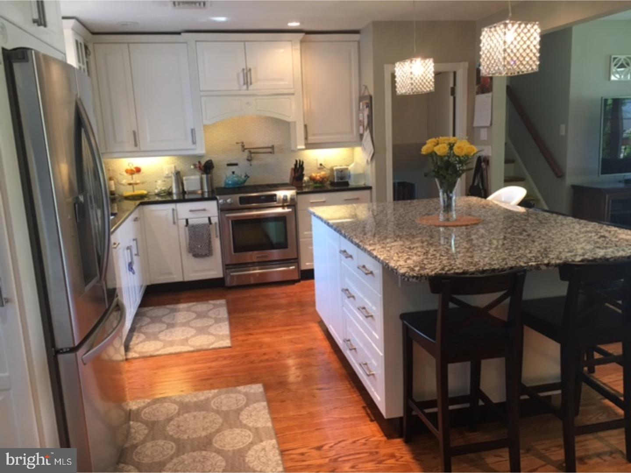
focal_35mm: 29
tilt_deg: -10.0
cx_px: 316
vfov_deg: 48.2
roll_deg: +2.6
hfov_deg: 61.7
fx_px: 529
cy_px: 236
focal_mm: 4.15
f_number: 2.2
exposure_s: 1/30
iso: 80
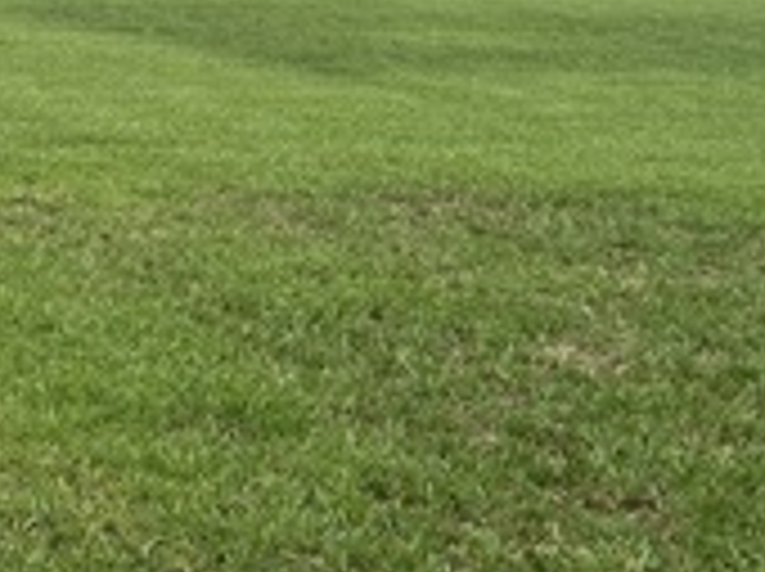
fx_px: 2030
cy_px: -5
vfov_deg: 15.7
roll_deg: +0.0
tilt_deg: -0.7
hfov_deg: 21.2
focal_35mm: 92
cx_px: 248
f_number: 1.5
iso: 50
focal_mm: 5.7
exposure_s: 1/4831
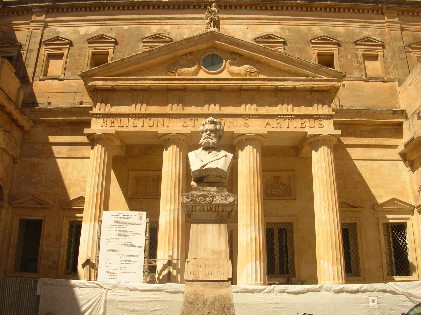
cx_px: 210
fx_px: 425
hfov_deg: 52.7
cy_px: 158
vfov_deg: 40.6
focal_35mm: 35
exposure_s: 1/386
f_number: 5.6
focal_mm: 5.8
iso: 50
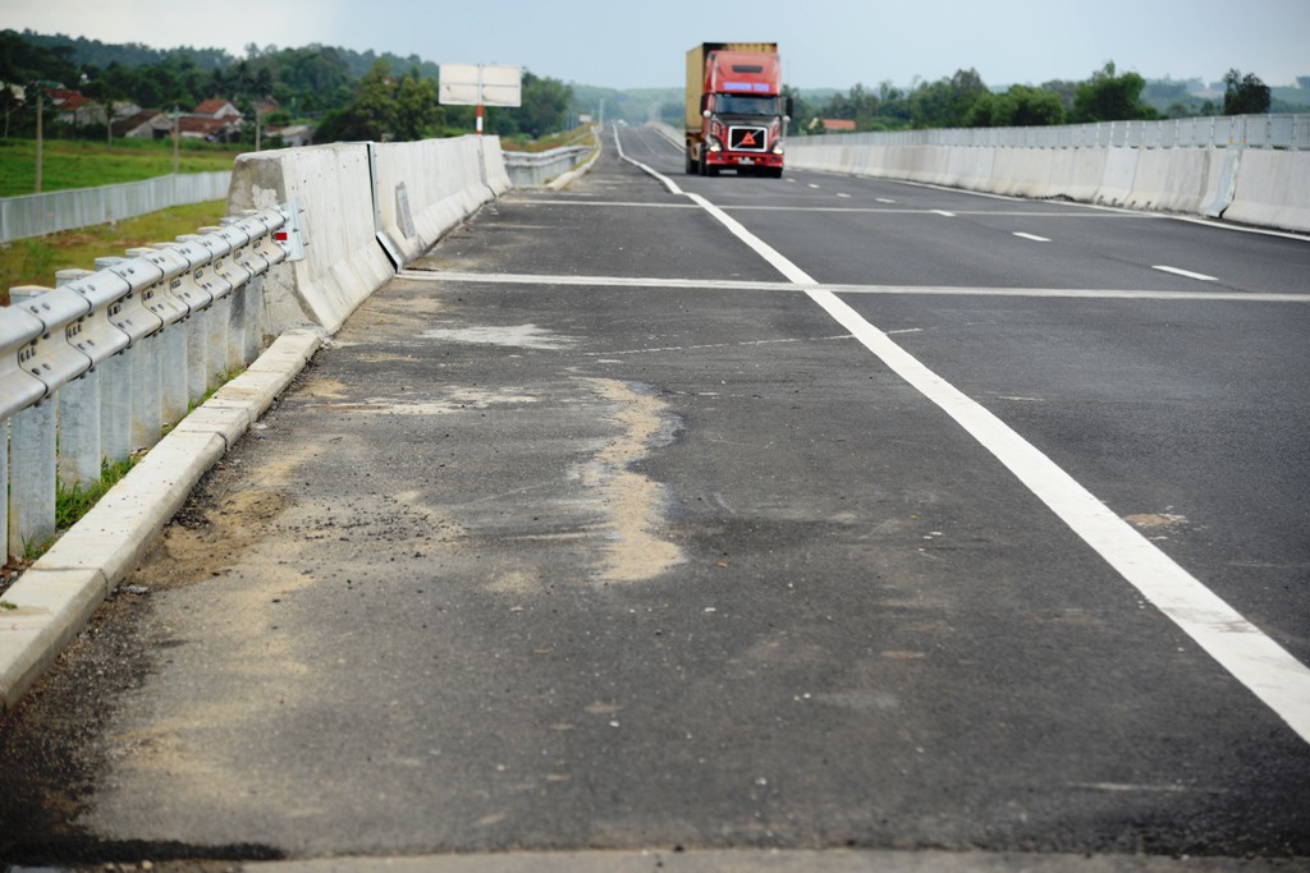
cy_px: 436
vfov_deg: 14.4
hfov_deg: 21.5
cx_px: 655
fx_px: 3457
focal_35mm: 95
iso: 100
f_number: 4.5
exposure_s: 1/320
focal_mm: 95
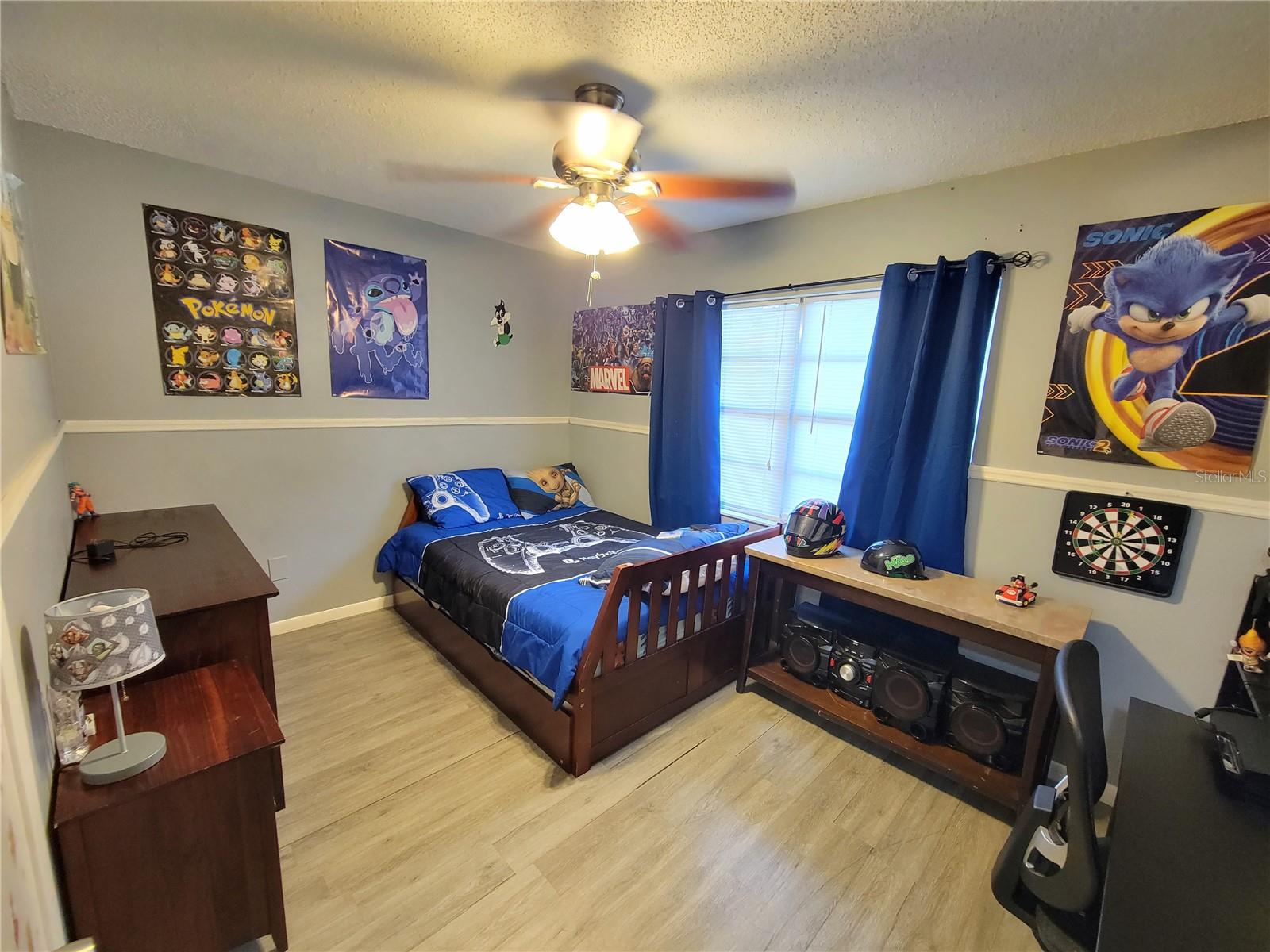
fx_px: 477
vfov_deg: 89.9
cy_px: 476
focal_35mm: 13
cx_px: 635
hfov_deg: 106.2
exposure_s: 1/24
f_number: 2.2
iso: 640
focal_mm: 2.2
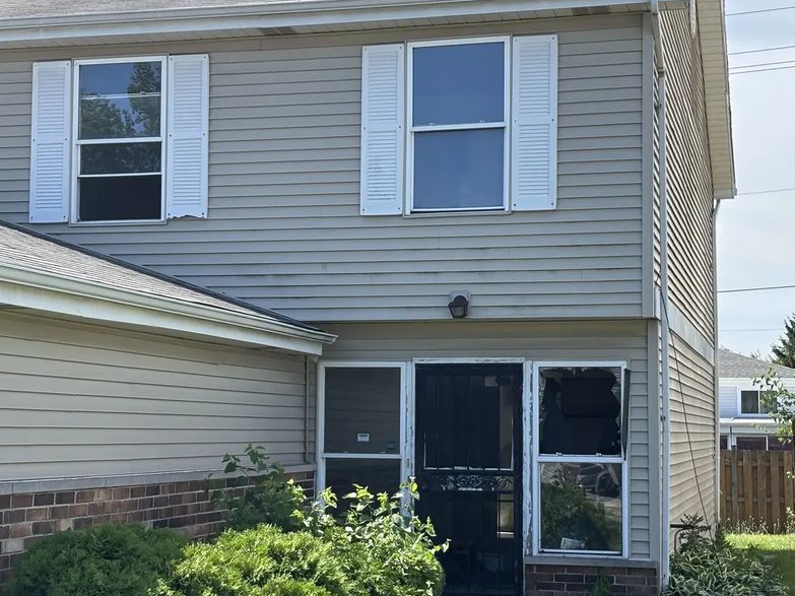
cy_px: 303
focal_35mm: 68
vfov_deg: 21.6
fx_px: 1561
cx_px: 382
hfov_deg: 28.6
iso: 32
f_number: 1.6
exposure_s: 1/1103
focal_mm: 5.96
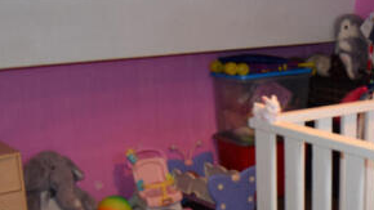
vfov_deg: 18.4
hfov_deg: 31.1
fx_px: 635
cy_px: 204
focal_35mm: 64
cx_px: 349
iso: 800
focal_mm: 18
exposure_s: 1/80
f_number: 4.5
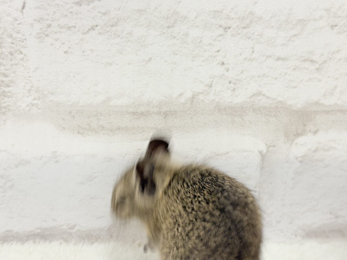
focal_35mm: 52
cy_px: 130
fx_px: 521
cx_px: 174
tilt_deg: -17.4
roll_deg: -1.1
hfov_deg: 36.8
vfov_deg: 28.0
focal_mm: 5.96
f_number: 1.6
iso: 50
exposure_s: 1/50
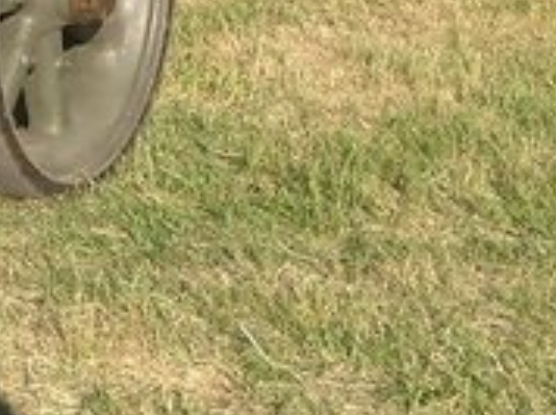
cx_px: -125
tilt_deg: -6.5
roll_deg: +0.9
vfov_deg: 10.9
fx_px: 2085
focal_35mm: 130
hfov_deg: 14.7
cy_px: -217
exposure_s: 1/1261
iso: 50
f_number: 2.4
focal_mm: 4.12
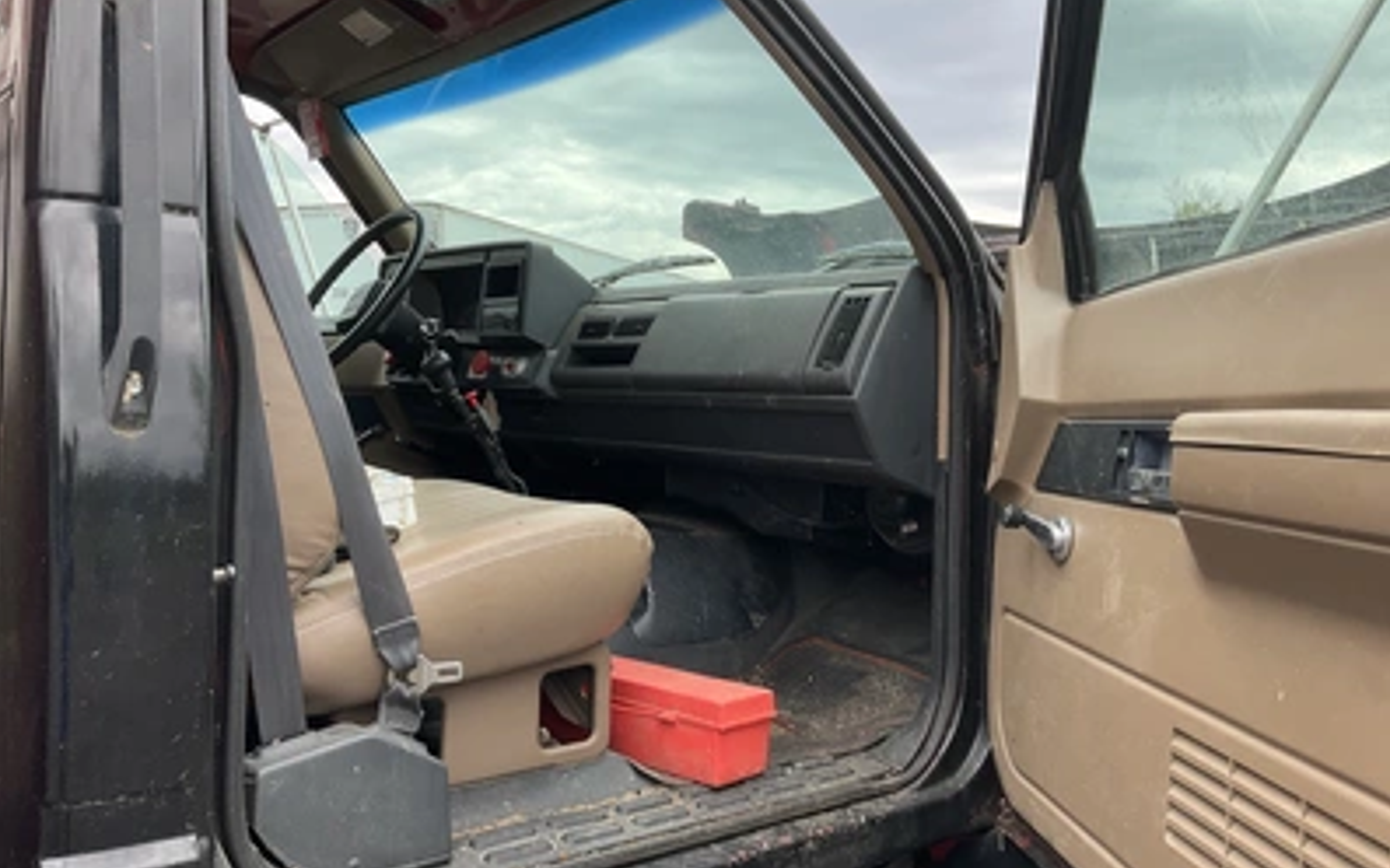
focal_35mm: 31
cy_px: 420
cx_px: 693
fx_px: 1174
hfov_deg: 61.2
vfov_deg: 40.6
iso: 25
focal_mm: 3
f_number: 1.8
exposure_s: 1/302
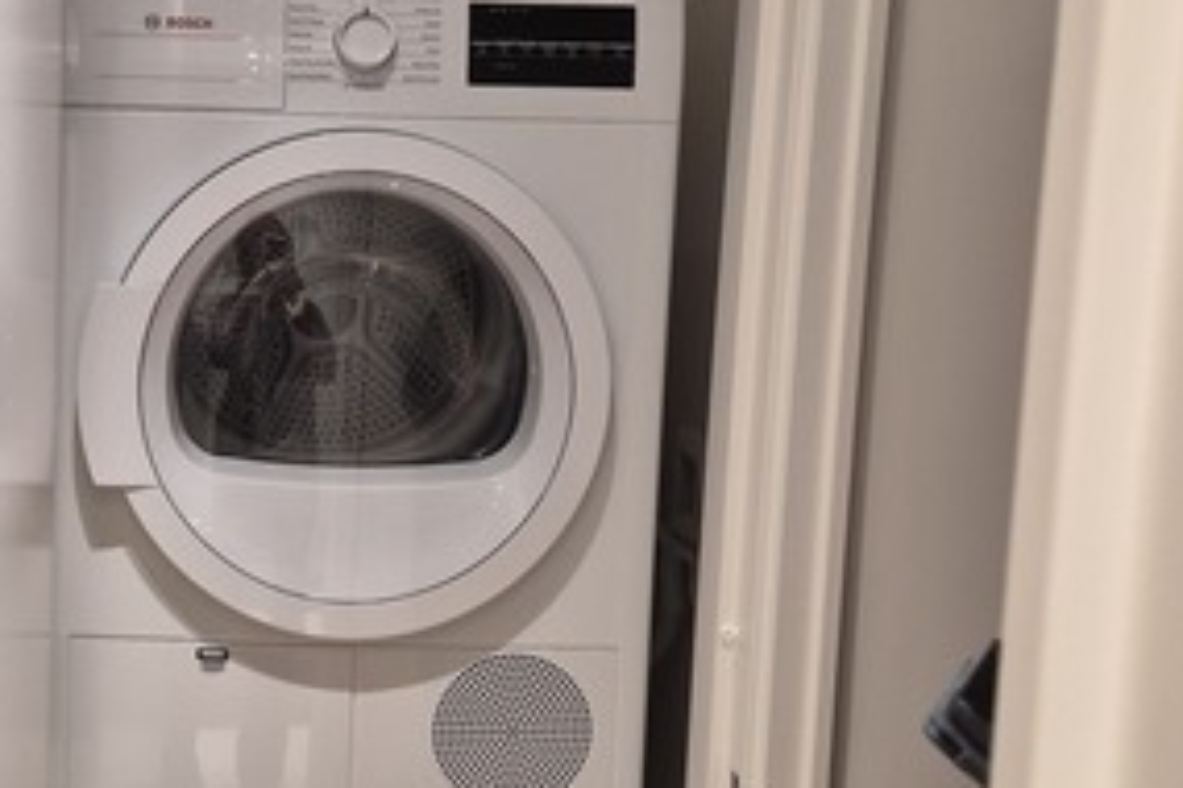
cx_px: 220
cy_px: 462
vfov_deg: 24.2
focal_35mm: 56
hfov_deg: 34.4
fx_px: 1840
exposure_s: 1/120
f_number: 1.8
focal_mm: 5.4
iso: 400
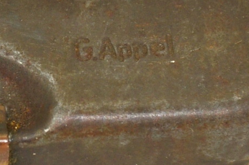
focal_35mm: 1094
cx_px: -2
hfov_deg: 1.9
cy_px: 82
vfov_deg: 1.3
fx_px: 7549
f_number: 5.6
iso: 200
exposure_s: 1/125
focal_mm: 135
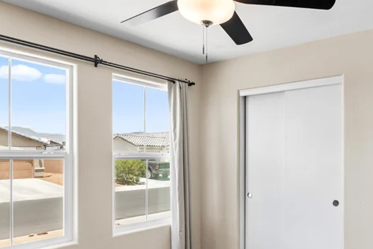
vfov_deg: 40.7
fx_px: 332
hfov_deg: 57.3
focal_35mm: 32
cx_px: 251
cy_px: 164
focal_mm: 17
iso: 400
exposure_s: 1/25
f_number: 8
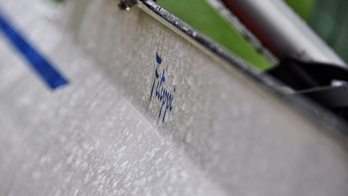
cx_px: 153
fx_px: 4881
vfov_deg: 2.3
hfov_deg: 4.1
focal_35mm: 529
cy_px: 85
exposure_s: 1/640
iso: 400
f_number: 5.6
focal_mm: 300
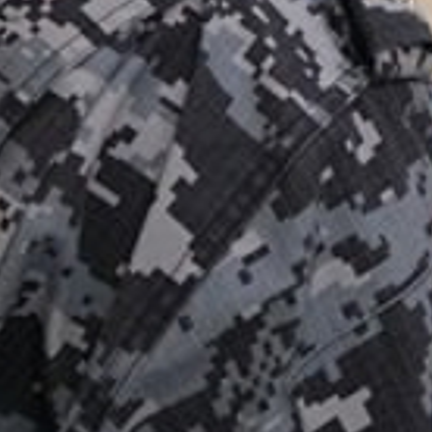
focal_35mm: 125
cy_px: -279
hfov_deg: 13.5
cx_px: 538
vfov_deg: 13.0
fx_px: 1765
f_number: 4
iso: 1250
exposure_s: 1/160
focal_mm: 18
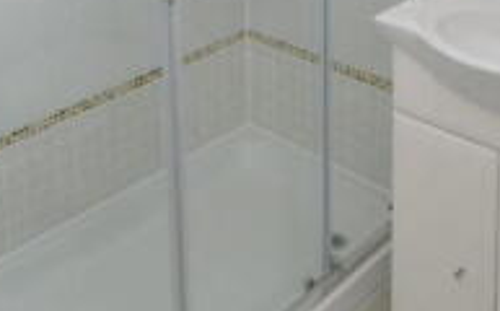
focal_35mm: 52
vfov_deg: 20.5
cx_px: 272
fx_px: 708
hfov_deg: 38.9
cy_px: -179
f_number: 4
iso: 400
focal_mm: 10
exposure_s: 1/60
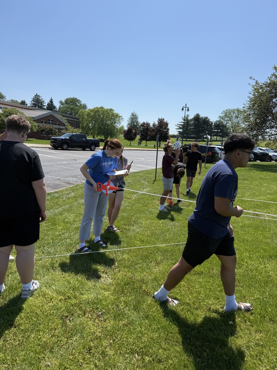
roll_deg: -4.4
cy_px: 185
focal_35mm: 24
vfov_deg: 71.6
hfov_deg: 56.8
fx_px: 256
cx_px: 138
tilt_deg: -9.6
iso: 80
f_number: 1.78
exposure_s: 1/5319
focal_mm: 6.76
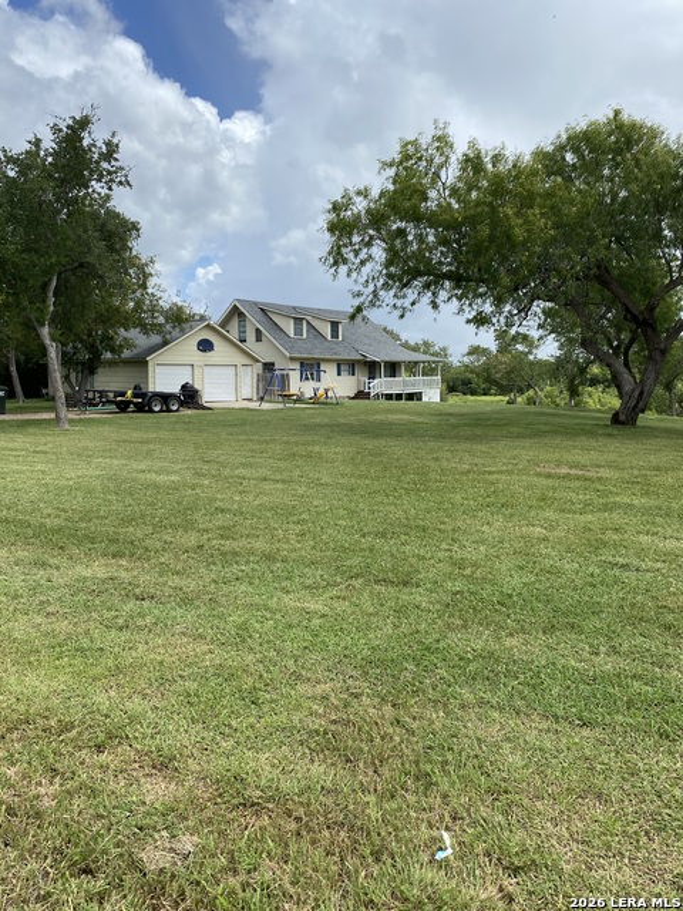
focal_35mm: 26
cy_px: 456
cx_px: 342
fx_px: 684
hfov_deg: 53.1
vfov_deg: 67.3
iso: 32
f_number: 1.8
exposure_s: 1/3731
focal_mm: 4.25
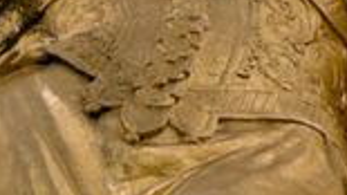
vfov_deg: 0.5
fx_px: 22007
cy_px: 160
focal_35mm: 2393
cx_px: 137
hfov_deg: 0.9
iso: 100
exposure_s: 1/400
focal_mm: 230
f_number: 6.3
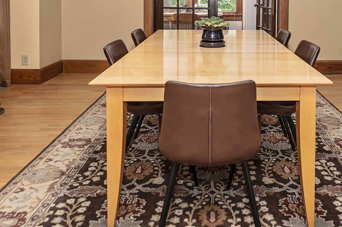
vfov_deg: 34.5
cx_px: 219
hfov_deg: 53.7
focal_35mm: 35
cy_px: 1
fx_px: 332
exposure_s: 1/200
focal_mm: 14
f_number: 2.8
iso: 200
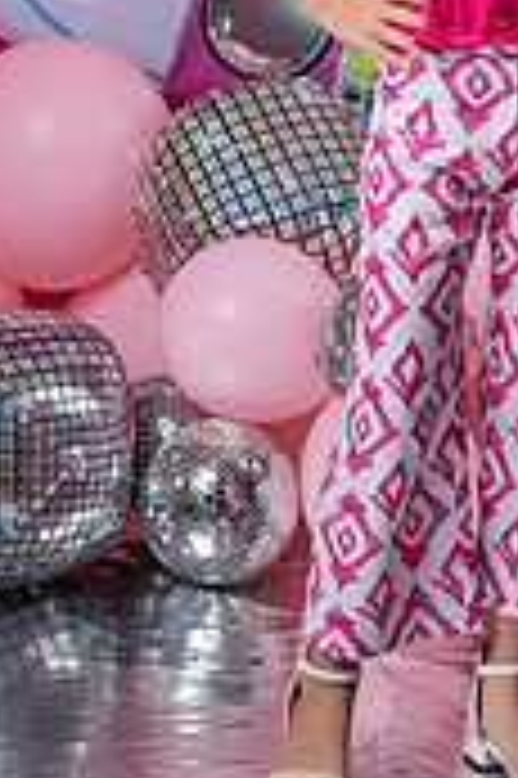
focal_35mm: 125
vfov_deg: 15.9
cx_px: 441
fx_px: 2703
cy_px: -81
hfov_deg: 10.9
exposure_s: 1/160
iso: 100
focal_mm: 48
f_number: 5.6
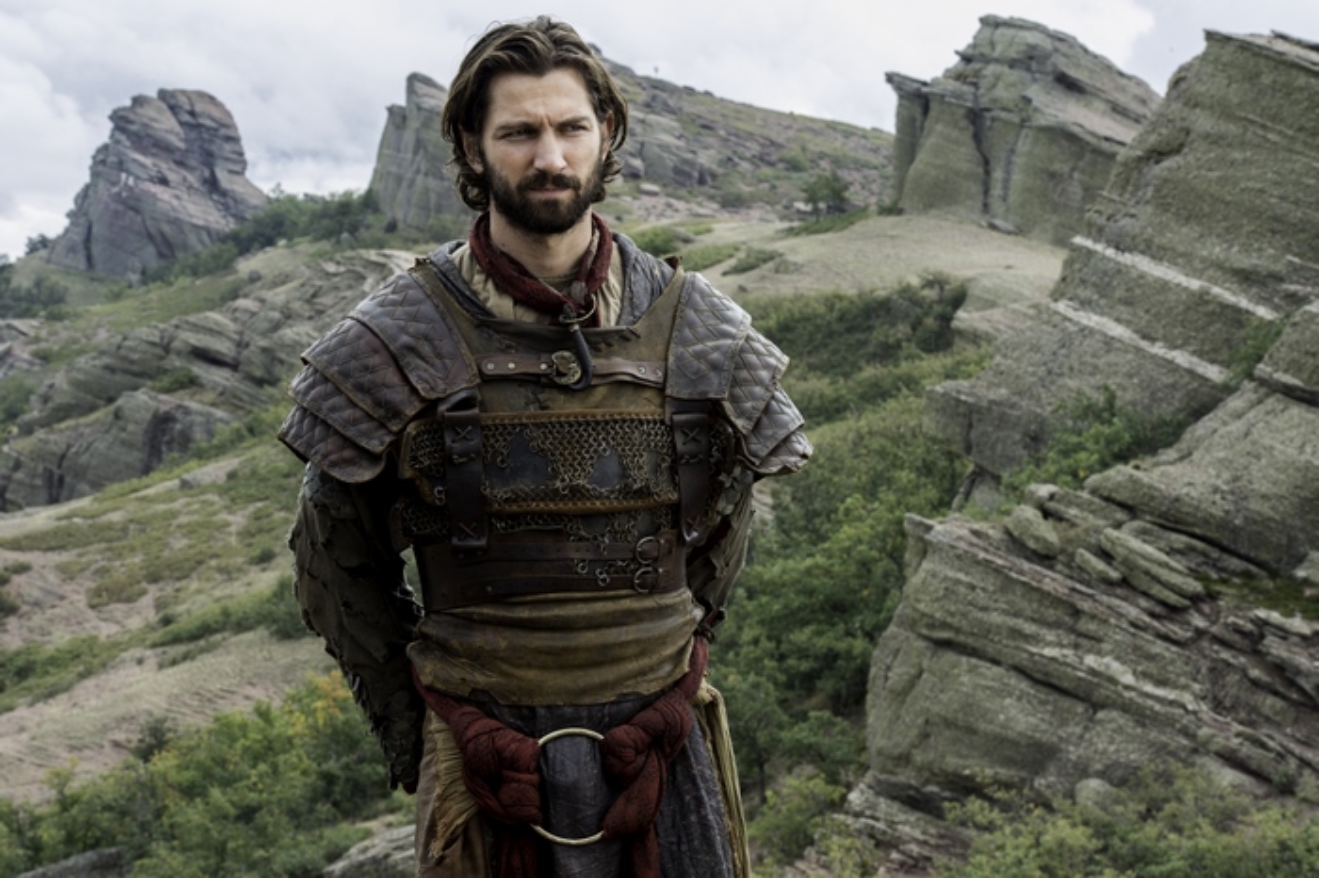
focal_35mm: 98
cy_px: 439
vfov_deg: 13.9
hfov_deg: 20.8
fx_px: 3589
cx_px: 660
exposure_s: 1/100
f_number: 20
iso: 800
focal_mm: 98
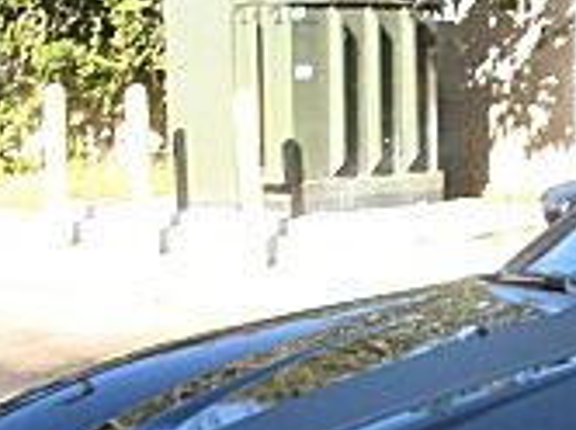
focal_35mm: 139
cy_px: 638
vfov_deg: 10.3
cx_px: 881
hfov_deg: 13.4
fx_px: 2310
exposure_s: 1/200
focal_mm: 6.3
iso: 50
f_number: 2.8
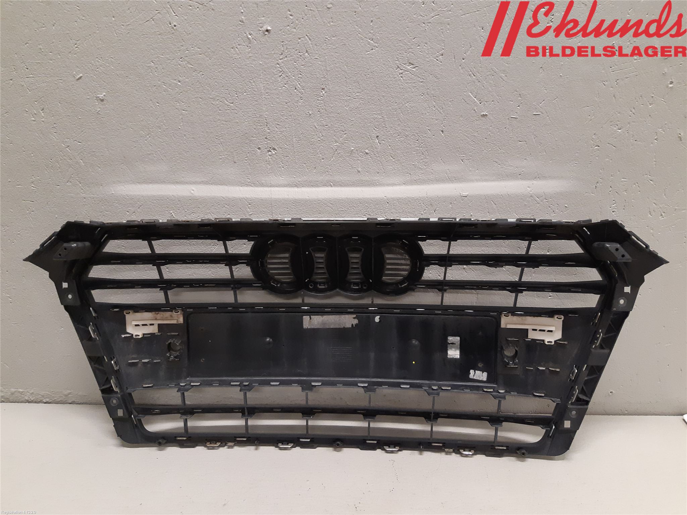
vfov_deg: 53.1
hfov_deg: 67.3
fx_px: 516
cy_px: 258
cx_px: 344
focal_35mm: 26
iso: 200
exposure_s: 1/50
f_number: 1.7
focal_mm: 3.93
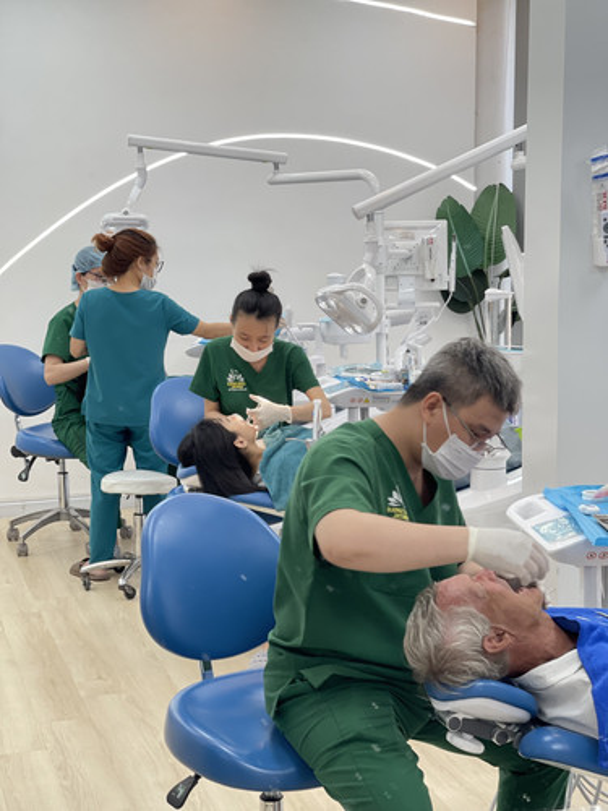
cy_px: 406
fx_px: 1499
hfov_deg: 22.9
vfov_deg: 30.3
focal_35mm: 64
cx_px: 304
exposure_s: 1/100
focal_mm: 7.5
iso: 80
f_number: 2.2
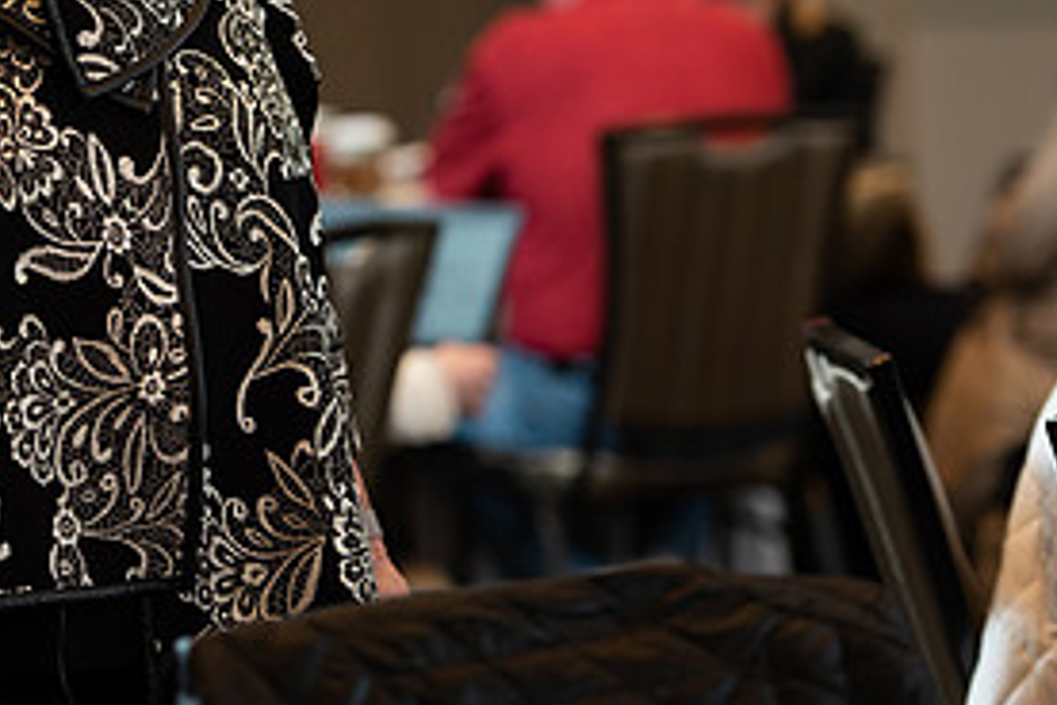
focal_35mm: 252
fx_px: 7398
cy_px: 36
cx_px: 142
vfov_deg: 5.4
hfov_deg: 8.1
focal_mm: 120
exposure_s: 1/160
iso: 1000
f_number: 3.2
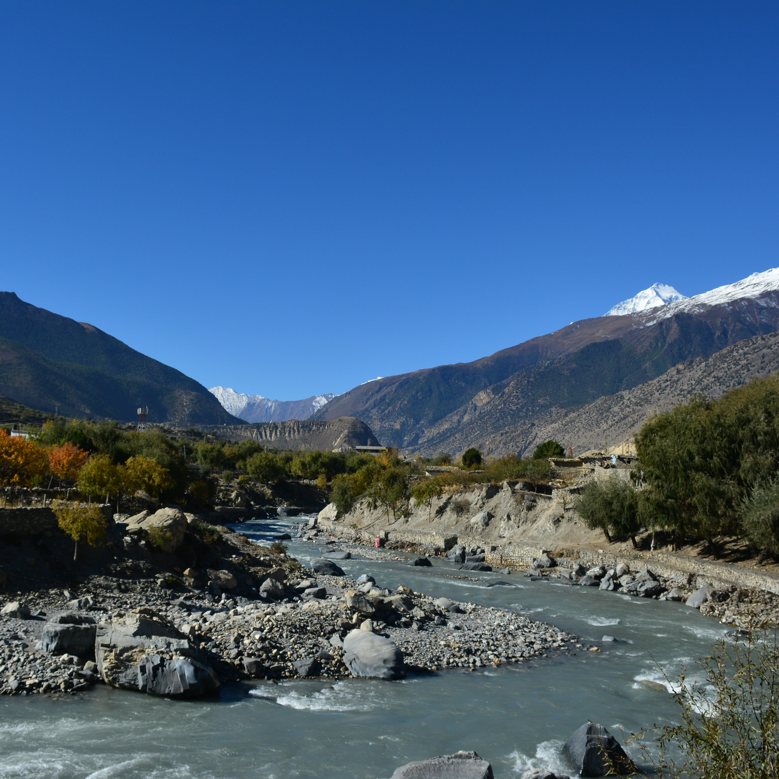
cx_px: 350
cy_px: 393
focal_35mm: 35
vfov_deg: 47.2
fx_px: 891
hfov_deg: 47.1
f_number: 5.6
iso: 200
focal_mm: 18
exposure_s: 1/1600
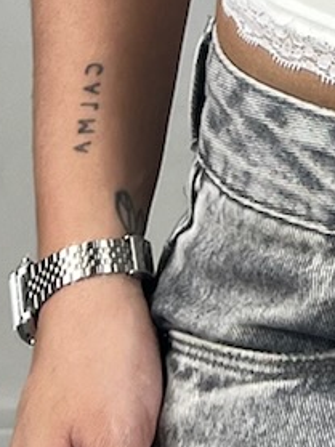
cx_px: 540
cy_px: -727
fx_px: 2466
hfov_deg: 7.6
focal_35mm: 191
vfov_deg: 9.0
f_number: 1.5
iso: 32
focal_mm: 5.7
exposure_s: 1/129
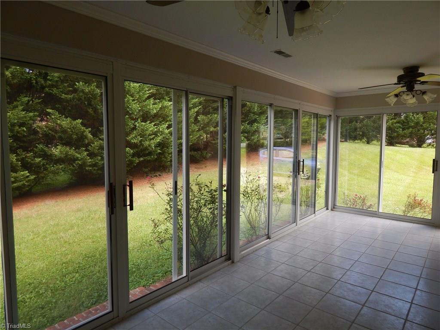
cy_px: 165
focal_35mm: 23
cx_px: 220
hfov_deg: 73.9
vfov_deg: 58.9
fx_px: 292
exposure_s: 1/200
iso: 125
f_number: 3
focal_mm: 4
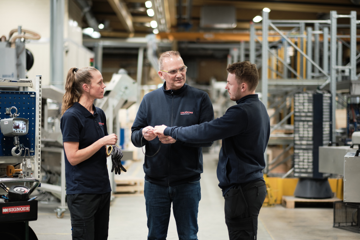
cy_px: 120
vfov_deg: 16.3
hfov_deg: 24.2
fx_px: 840
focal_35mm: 84
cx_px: 180
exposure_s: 1/125
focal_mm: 56
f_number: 1.2
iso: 160
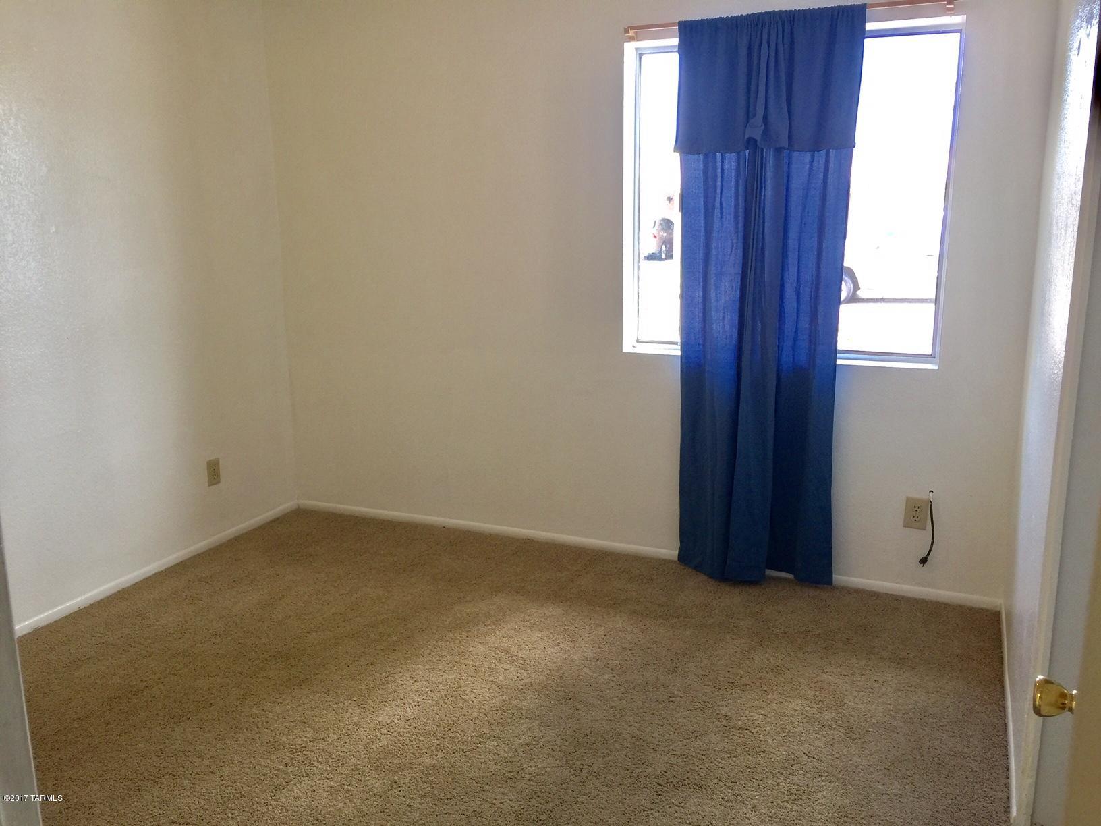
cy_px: 413
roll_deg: -0.8
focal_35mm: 29
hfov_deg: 61.7
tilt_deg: -11.7
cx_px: 550
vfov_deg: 48.2
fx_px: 922
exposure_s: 1/30
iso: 32
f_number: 2.2
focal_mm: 4.15
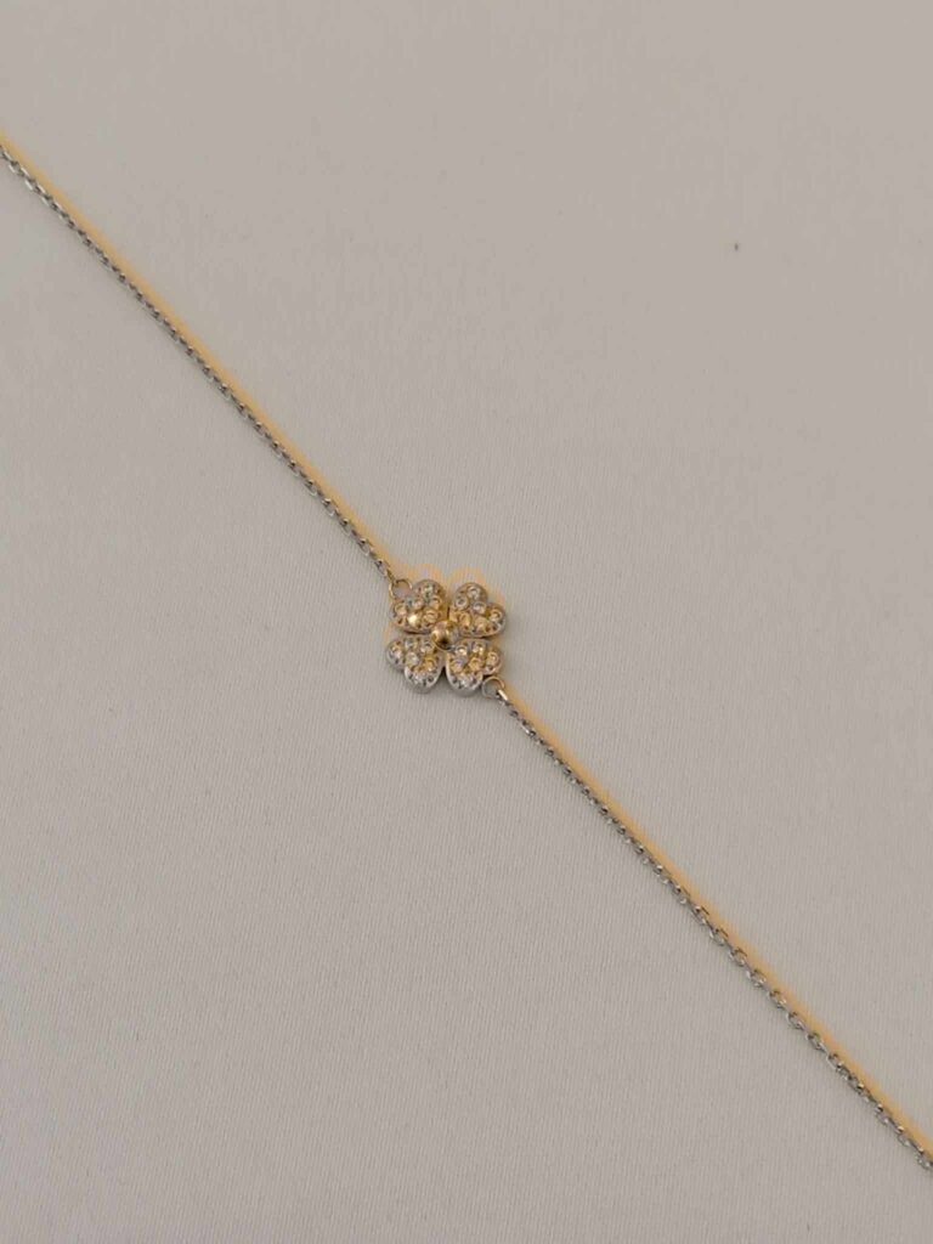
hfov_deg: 21.6
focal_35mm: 68
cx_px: 466
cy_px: 622
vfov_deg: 28.6
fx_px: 2444
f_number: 1.8
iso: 80
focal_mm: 4.75
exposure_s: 1/100
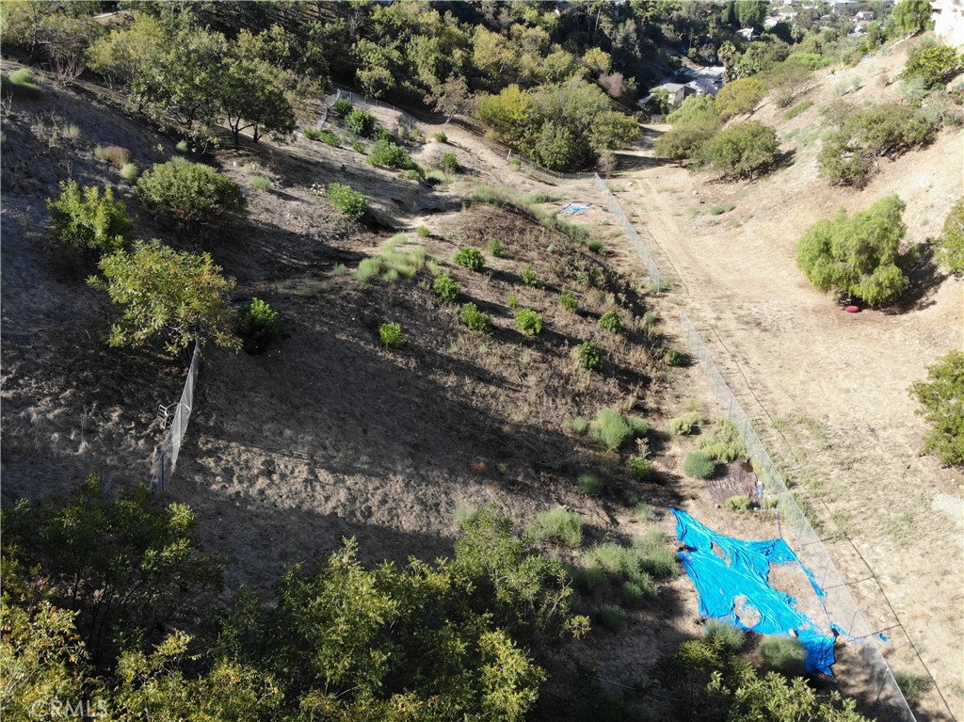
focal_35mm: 24
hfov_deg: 71.6
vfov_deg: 56.8
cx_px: 482
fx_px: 668
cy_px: 361
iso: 100
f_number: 2.8
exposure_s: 1/395
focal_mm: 4.5
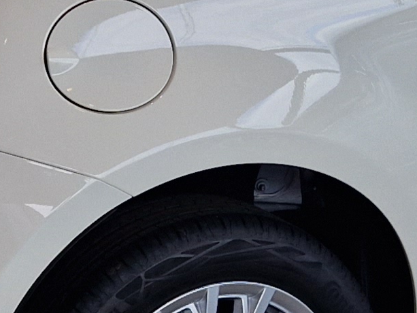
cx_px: 252
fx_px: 1807
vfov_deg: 9.9
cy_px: 39
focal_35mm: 150
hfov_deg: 13.2
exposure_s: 1/341
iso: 50
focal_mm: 5.4
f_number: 1.8
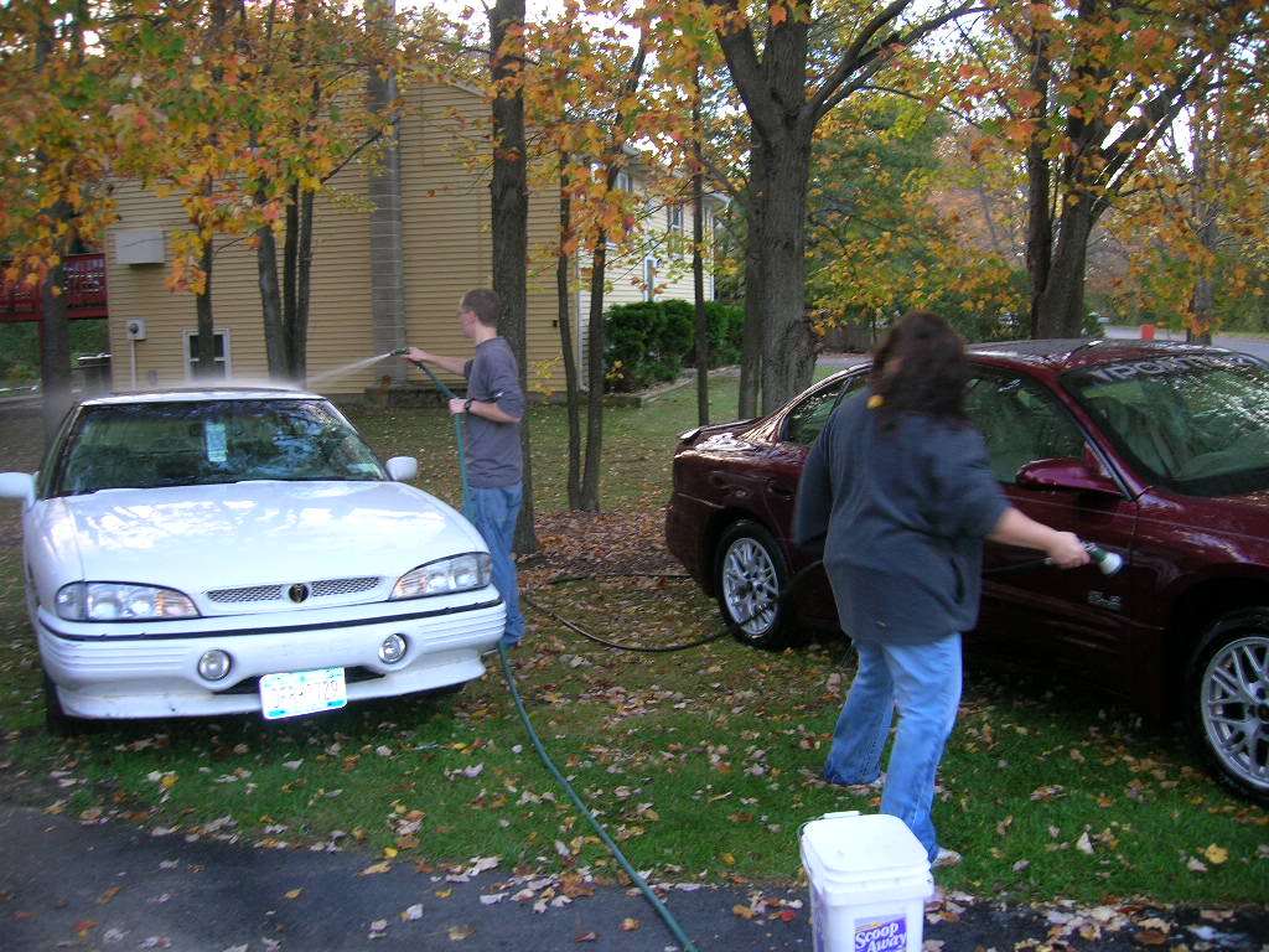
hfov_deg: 54.0
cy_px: 476
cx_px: 634
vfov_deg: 41.8
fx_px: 1246
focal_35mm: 34
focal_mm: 5.7
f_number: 2.9
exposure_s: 1/20
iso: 50
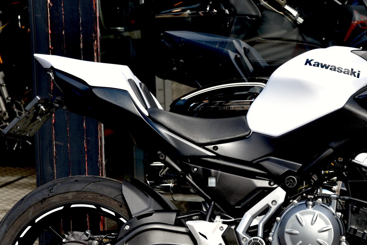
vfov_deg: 9.7
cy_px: 173
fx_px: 1438
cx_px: 312
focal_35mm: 141
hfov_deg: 14.4
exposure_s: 1/125
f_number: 5.6
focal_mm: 70
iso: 100
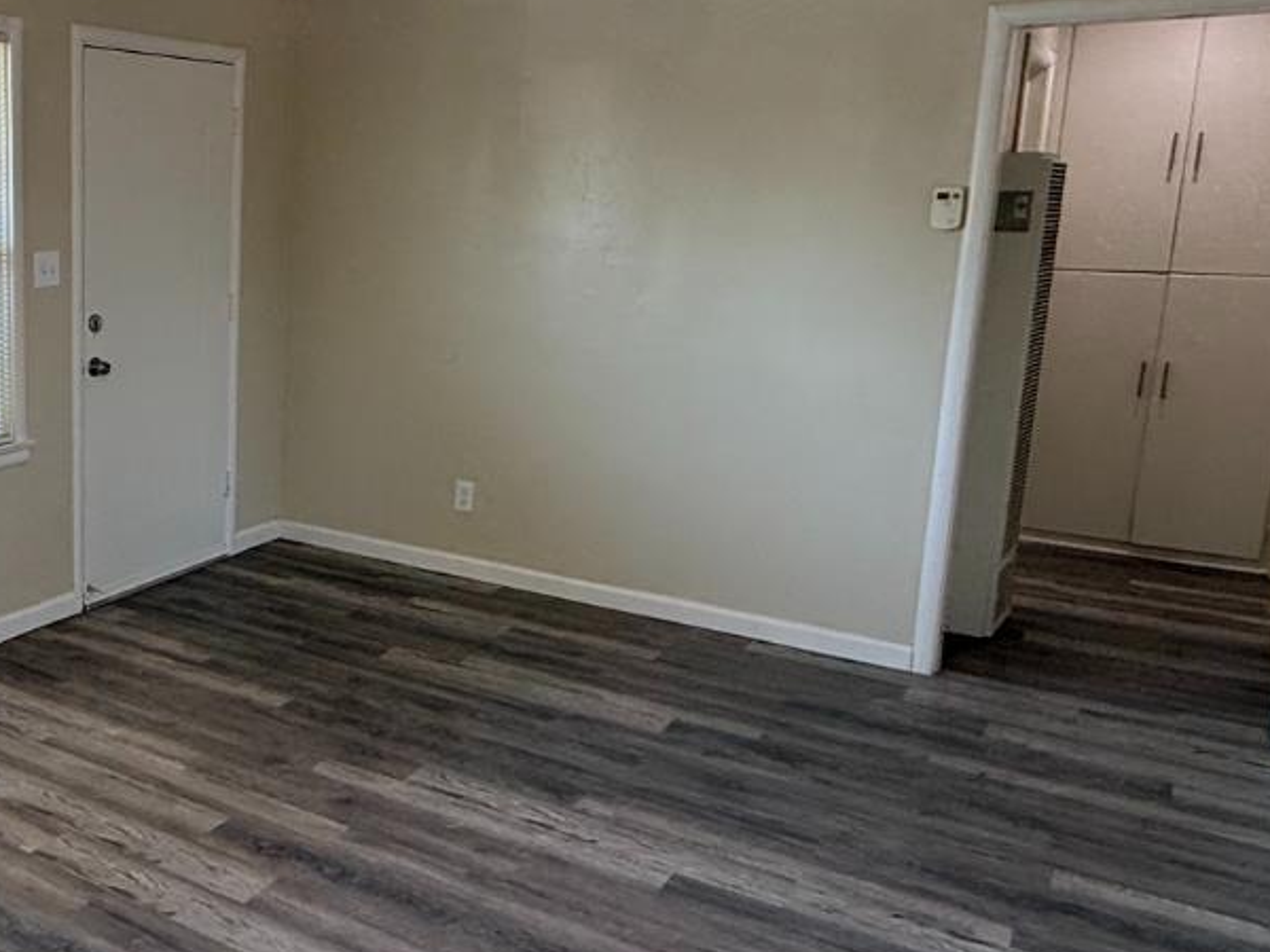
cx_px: 104
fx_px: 1284
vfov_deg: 40.6
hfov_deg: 46.9
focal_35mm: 35
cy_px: 411
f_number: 2.2
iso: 64
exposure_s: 1/120
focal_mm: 2.22
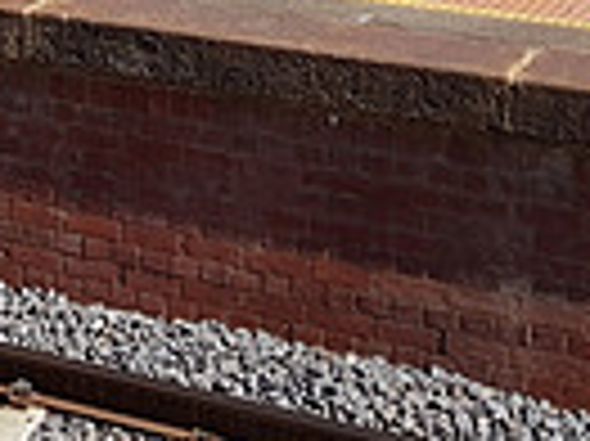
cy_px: -326
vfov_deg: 11.9
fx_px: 1958
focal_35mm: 115
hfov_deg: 15.7
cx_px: -306
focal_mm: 4.2
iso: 40
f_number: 1.7
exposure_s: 1/1896
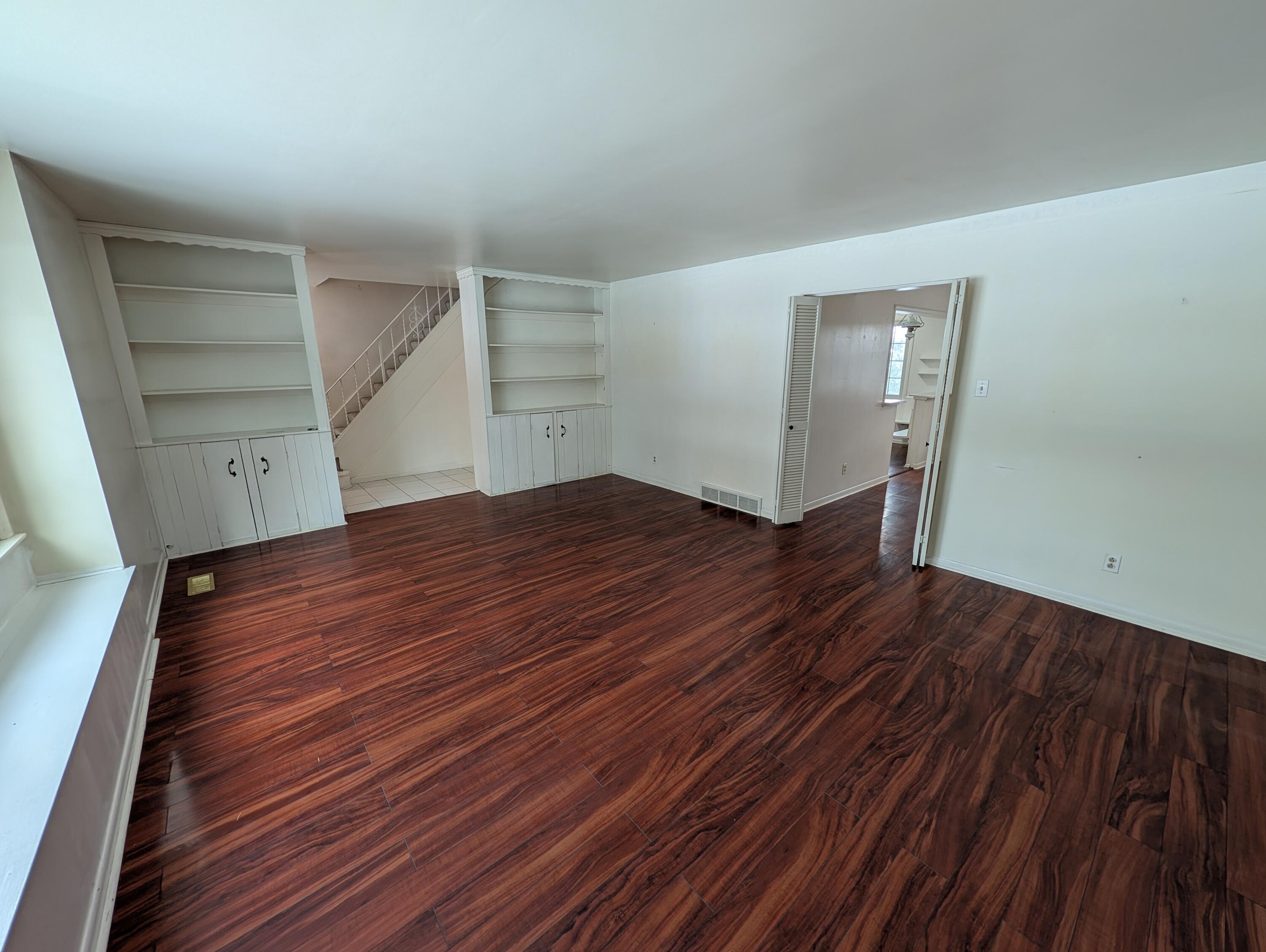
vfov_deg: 94.6
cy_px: 476
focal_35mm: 12
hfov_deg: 110.5
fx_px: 439
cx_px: 633
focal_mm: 2.02
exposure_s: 1/60
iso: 80
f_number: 1.7
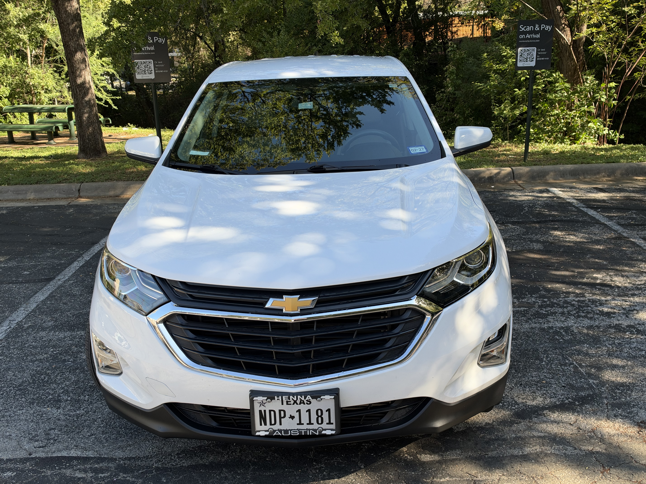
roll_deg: +2.6
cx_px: 323
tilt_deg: -15.1
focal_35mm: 35
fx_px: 653
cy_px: 242
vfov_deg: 40.7
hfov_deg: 52.6
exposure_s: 1/762
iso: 64
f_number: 1.8
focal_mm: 6.93
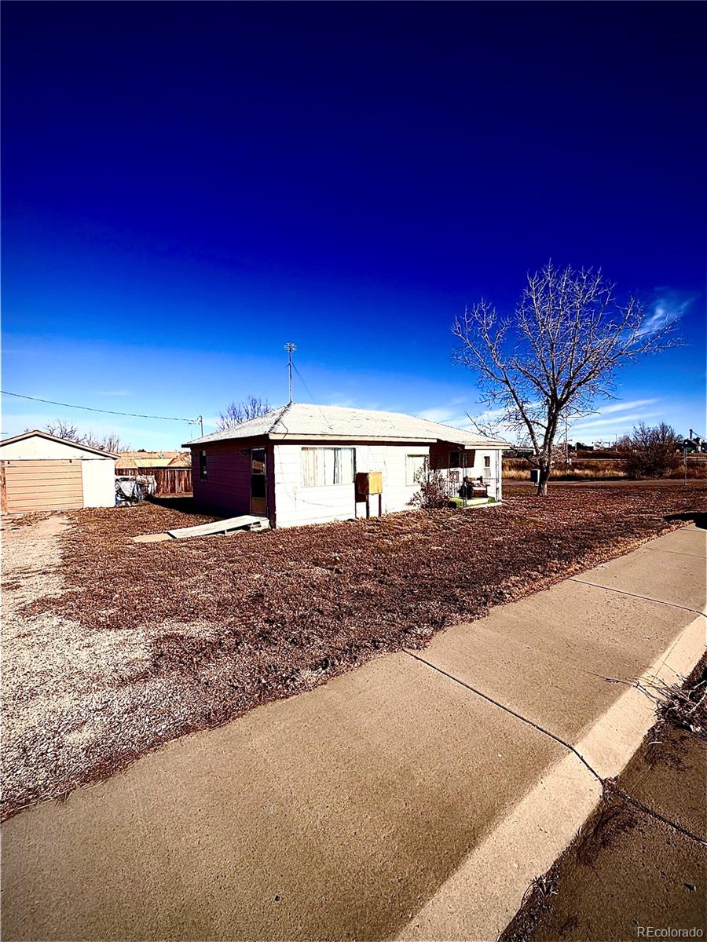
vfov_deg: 102.1
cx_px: 354
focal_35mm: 14
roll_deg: +0.8
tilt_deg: -2.0
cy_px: 471
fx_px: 381
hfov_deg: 85.7
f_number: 2.2
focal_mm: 2.22
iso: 50
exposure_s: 1/3390
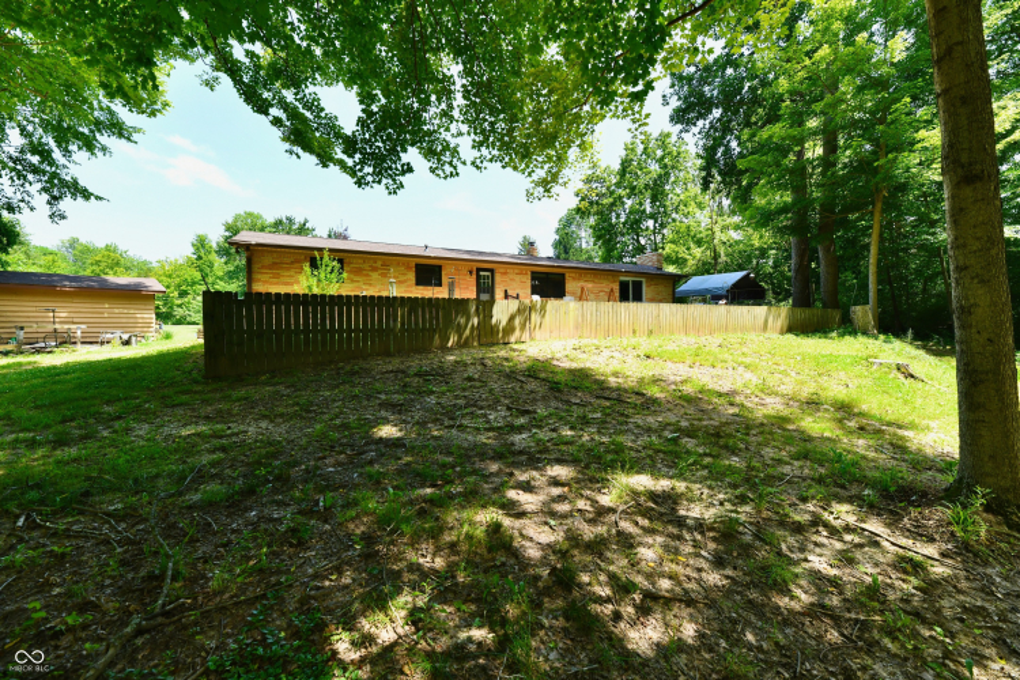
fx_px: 397
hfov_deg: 104.3
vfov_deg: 81.2
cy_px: 340
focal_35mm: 14
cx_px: 510
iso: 640
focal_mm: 14
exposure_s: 1/320
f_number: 9
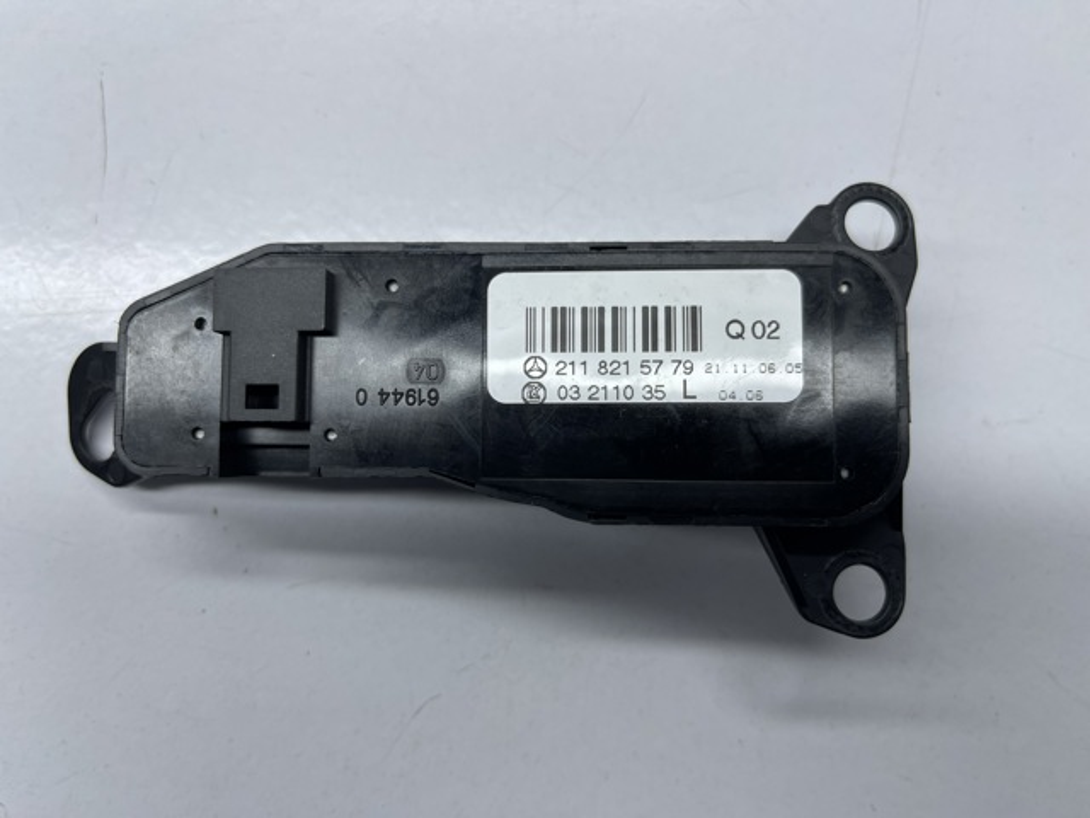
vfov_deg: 54.9
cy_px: 409
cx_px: 545
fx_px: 787
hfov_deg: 69.4
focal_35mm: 25
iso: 32
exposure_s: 1/404
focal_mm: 5.1
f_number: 1.6
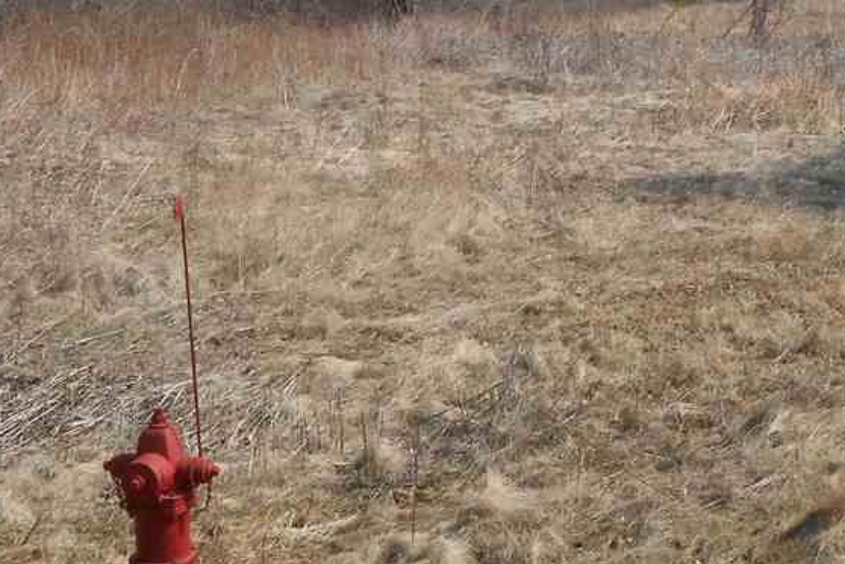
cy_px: 61
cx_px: 636
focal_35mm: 105
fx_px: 2464
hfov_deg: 19.3
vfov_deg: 12.9
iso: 80
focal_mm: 7.8
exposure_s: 1/640
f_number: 4.5
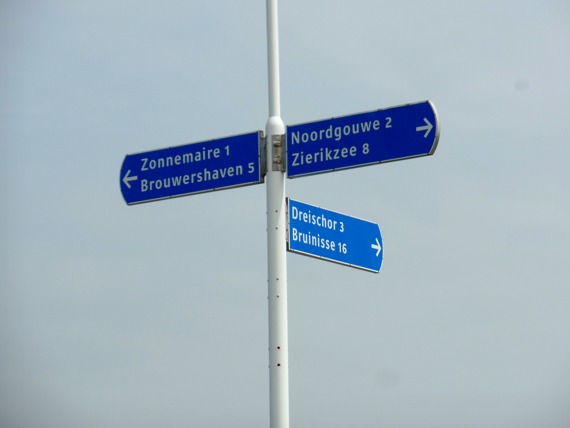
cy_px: 214
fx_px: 2849
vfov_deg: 8.6
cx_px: 285
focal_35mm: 173
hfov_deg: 11.4
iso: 80
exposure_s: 1/1500
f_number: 4.5
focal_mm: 30.8
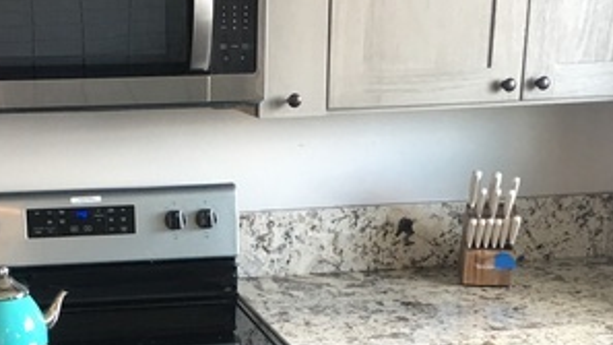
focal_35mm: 71
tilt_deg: -13.2
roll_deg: +2.3
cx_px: 153
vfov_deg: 16.5
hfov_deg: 29.3
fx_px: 1154
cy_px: 383
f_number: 2.2
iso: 32
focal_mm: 4.15
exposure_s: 1/15
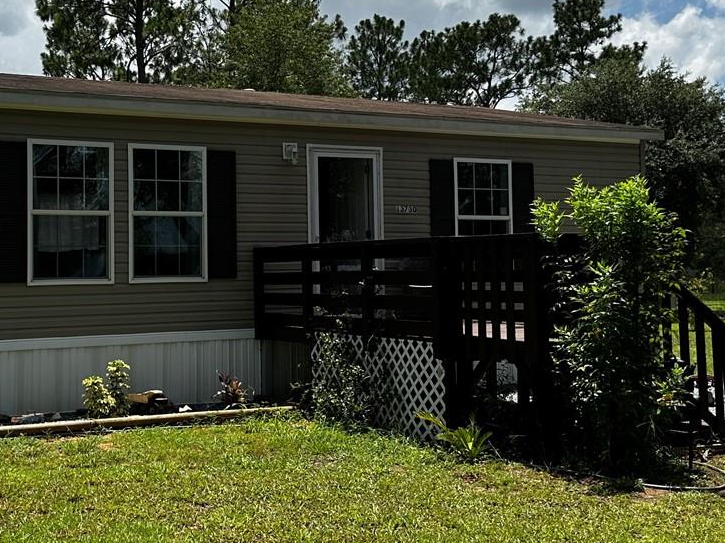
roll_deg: +0.5
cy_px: 218
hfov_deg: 36.1
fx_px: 1109
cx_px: 289
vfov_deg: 27.4
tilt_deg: +1.6
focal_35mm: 53
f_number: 1.78
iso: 80
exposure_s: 1/5848
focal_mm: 6.86
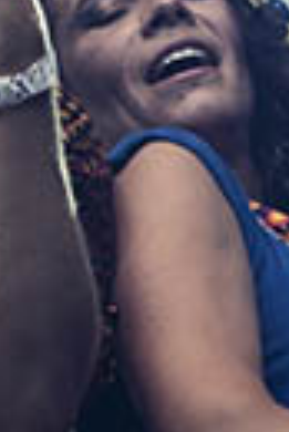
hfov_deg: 5.0
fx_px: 3314
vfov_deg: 7.4
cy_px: 542
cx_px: -42
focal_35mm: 276
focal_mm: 50
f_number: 1.8
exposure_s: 1/640
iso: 250
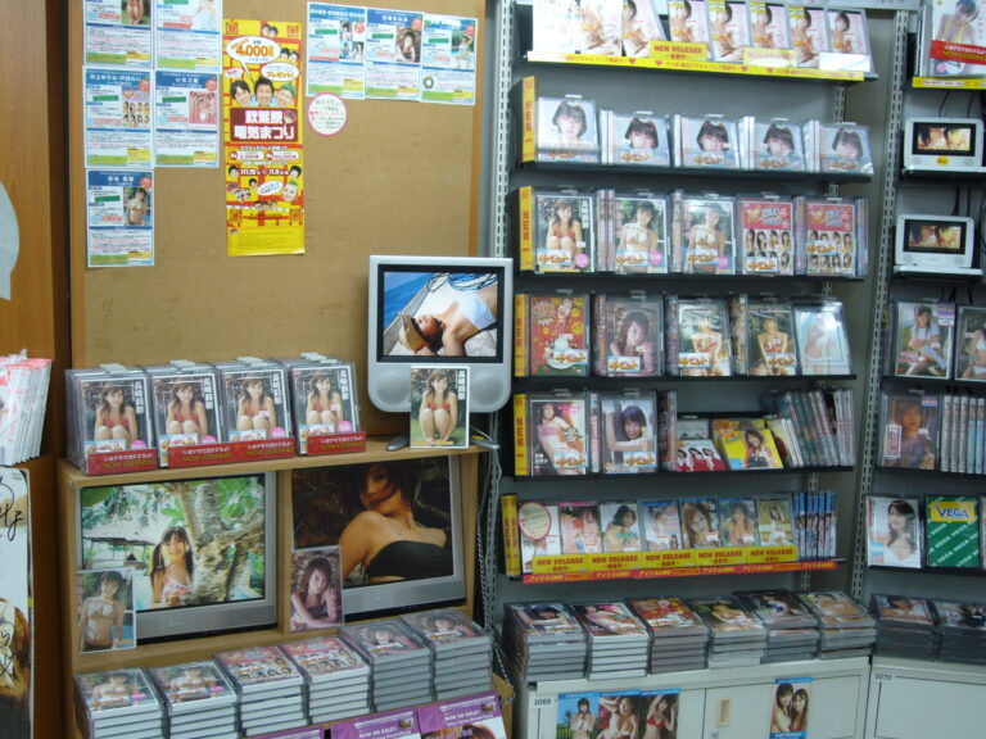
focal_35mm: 45
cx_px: 493
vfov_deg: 32.2
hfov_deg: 42.1
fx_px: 1282
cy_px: 370
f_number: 3.2
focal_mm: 7.5
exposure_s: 1/20
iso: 100
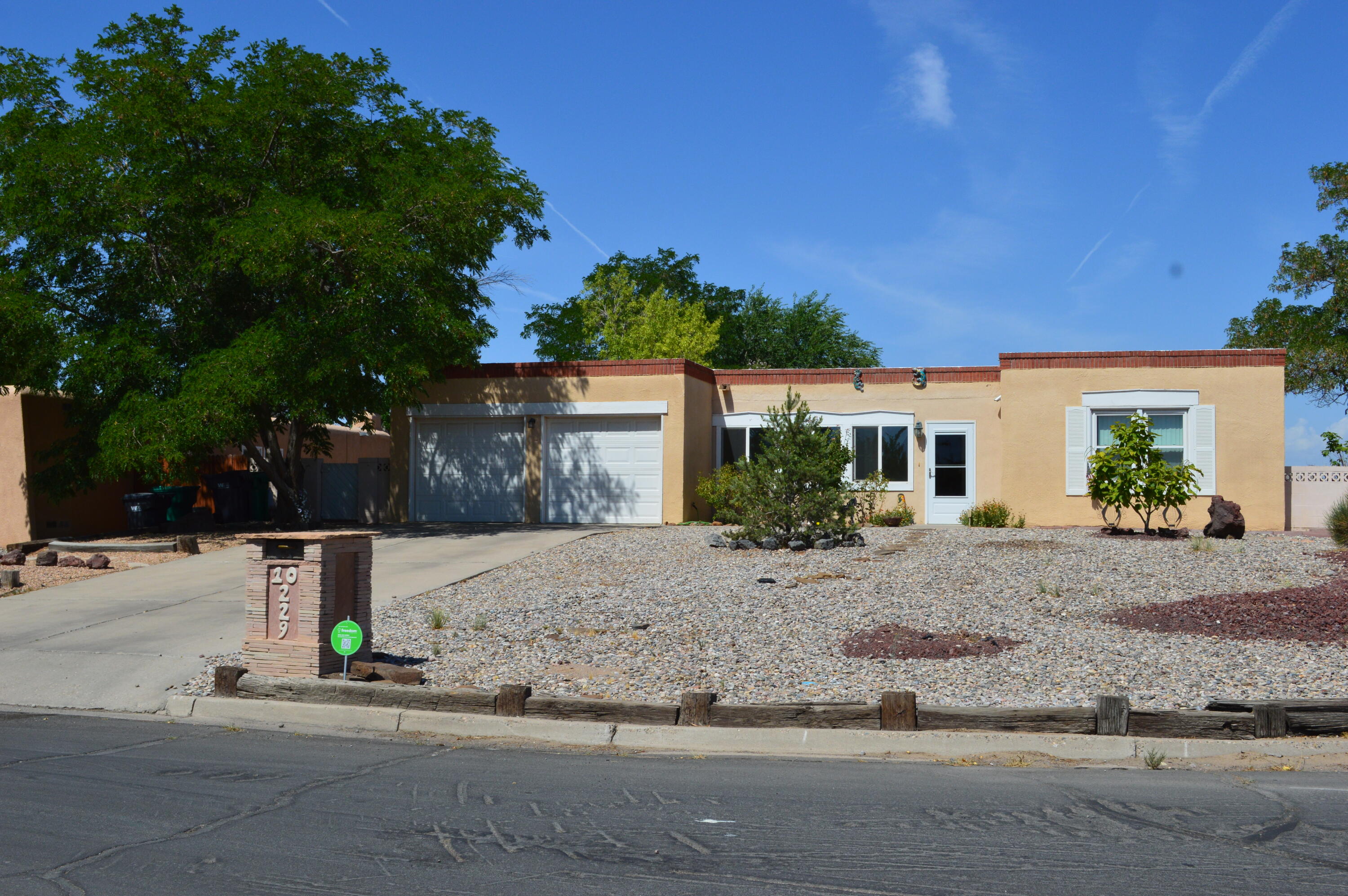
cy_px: 448
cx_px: 674
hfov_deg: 49.6
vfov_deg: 34.1
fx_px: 1459
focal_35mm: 39
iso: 280
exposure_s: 1/500
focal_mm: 26
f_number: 11
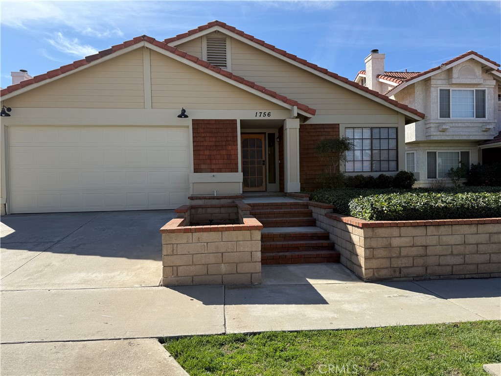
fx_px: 347
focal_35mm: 24
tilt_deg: +0.0
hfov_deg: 71.6
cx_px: 250
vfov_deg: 56.8
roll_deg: +1.3
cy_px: 188
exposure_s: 1/3279
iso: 80
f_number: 1.78
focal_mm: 6.76
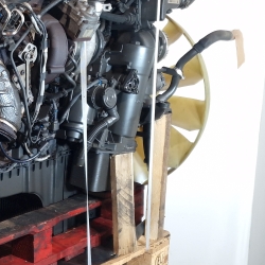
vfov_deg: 26.5
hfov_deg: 24.9
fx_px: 563
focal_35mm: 65
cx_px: -17
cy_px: 110
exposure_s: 1/50
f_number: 1.8
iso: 125
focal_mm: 6.4
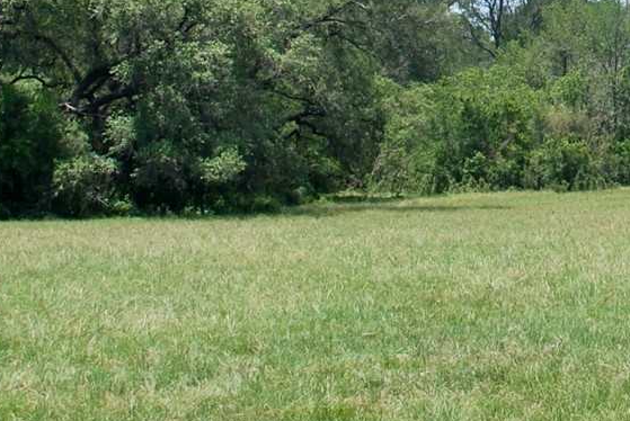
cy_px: -108
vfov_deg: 10.5
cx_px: 682
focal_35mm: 128
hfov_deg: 15.6
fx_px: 2242
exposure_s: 1/250
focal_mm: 22
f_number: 8
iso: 100
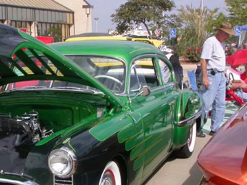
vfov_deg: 19.3
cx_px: 33
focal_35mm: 76
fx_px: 542
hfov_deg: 25.0
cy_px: 130
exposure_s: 1/362
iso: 100
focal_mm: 7.85
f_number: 7.5
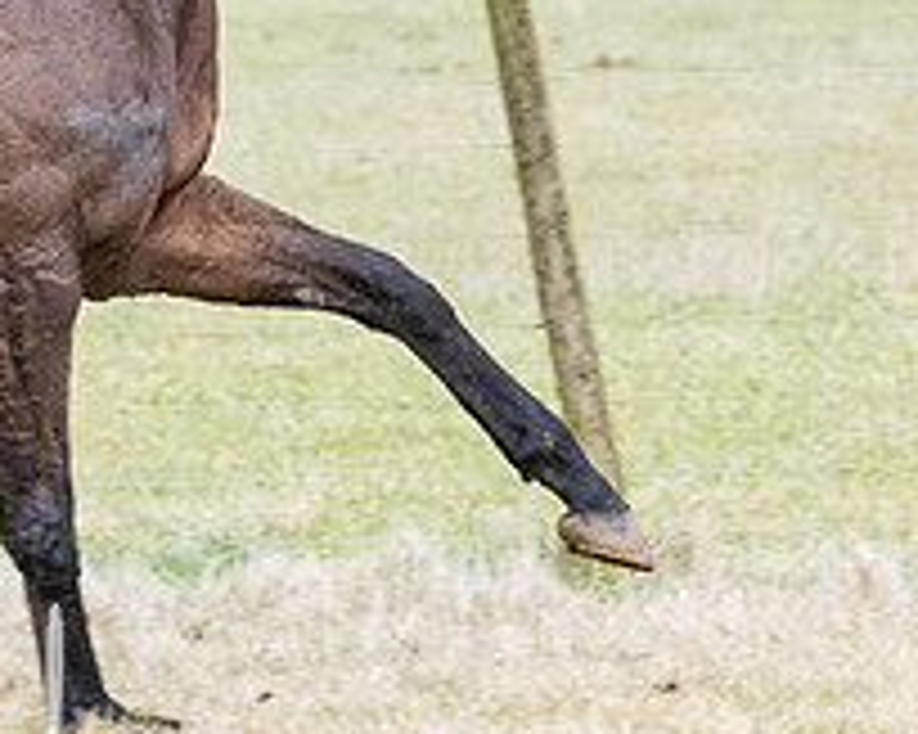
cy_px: 416
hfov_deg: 3.2
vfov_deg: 2.6
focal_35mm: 606
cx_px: 231
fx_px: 16457
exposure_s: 1/1000
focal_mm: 95
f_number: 4
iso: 1600
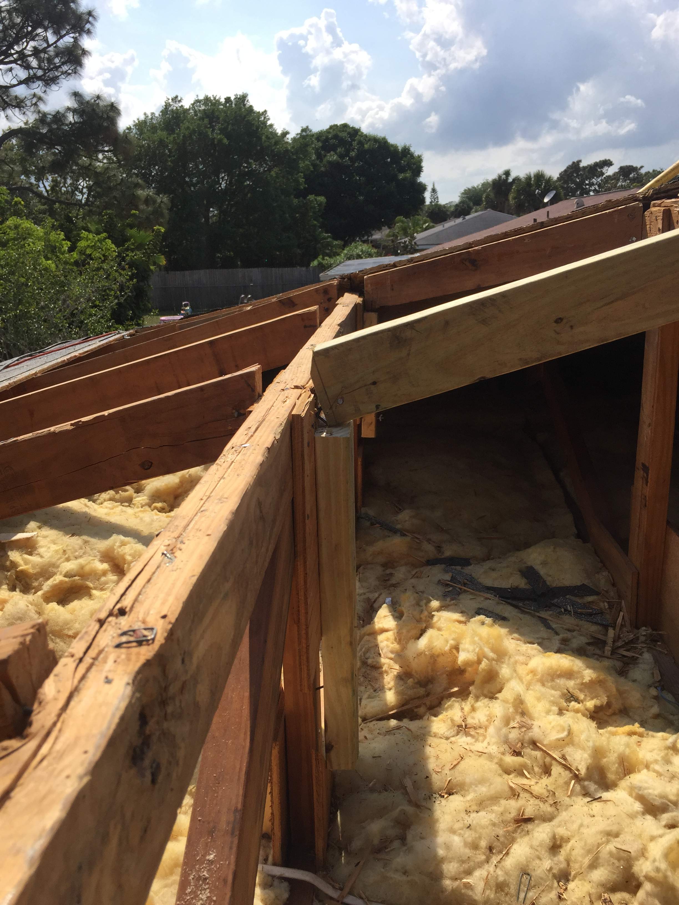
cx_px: 340
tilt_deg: -16.1
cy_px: 452
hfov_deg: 48.2
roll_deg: +2.9
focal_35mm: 29
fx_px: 758
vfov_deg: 61.7
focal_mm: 4.15
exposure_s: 1/2639
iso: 32
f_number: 2.2
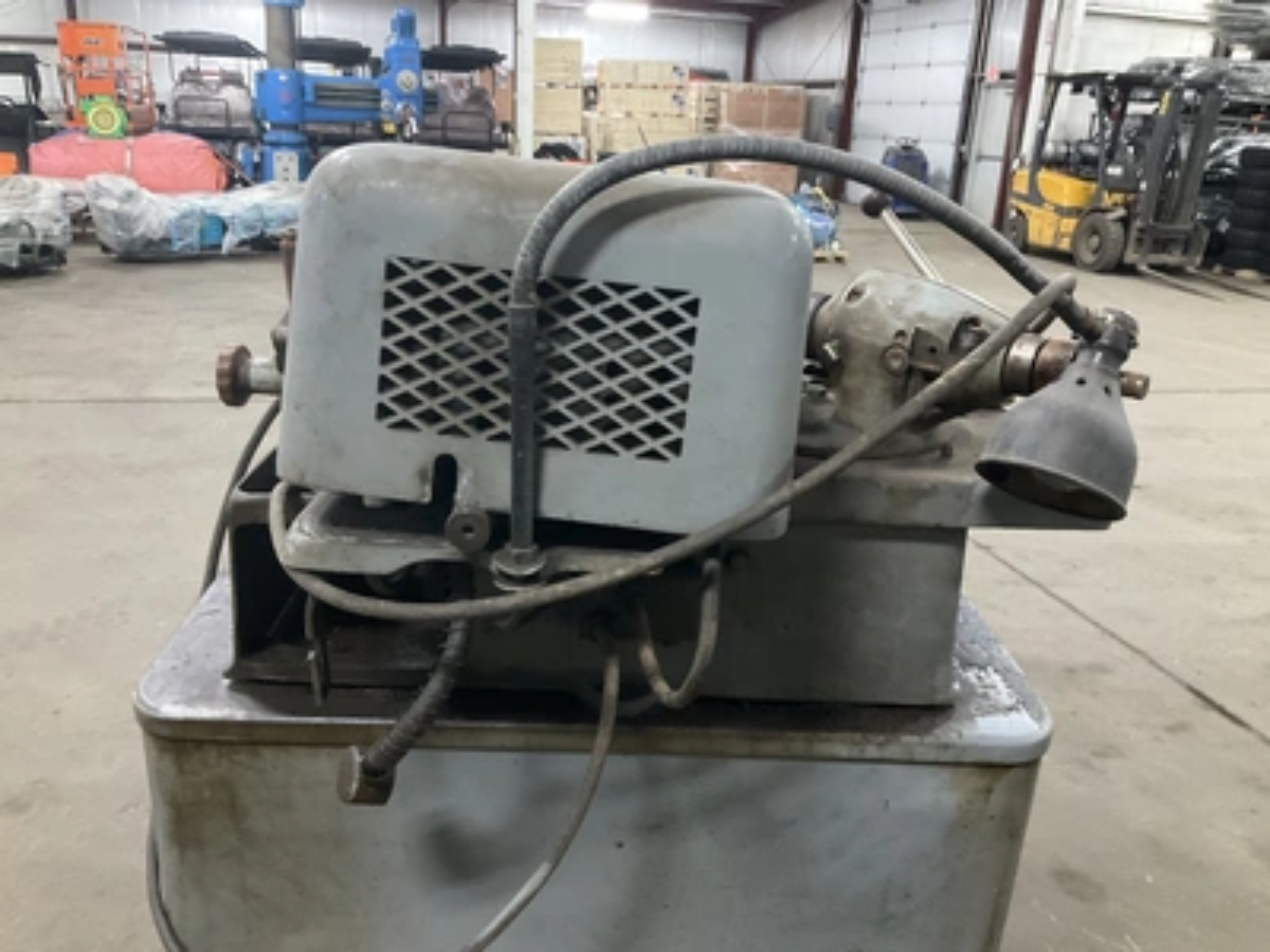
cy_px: 476
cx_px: 635
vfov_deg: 48.2
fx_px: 1064
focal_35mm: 29
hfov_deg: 61.7
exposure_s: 1/40
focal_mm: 3
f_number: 1.8
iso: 320
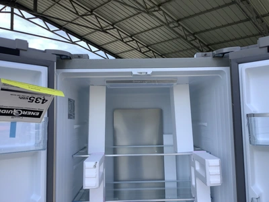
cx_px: 134
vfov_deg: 45.4
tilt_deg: +1.7
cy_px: 101
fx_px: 241
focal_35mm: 31
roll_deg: -1.1
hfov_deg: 58.4
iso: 25
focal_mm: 3.3
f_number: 2.4
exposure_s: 1/599
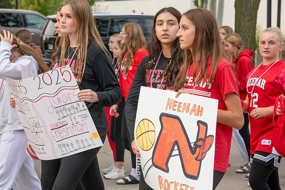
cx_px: 142
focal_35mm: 160
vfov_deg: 8.6
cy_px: 95
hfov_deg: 12.8
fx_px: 1267
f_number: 11
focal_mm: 160
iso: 3200
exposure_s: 1/400
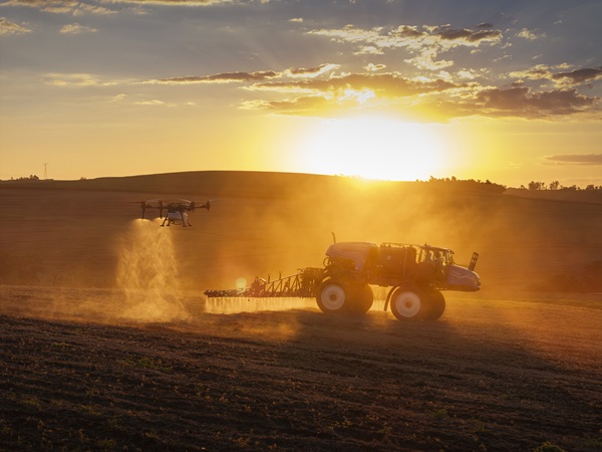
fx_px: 1217
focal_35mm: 70
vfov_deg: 21.0
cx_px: 301
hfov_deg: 27.8
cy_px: 226
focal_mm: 19.35
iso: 400
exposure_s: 1/240
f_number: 2.8
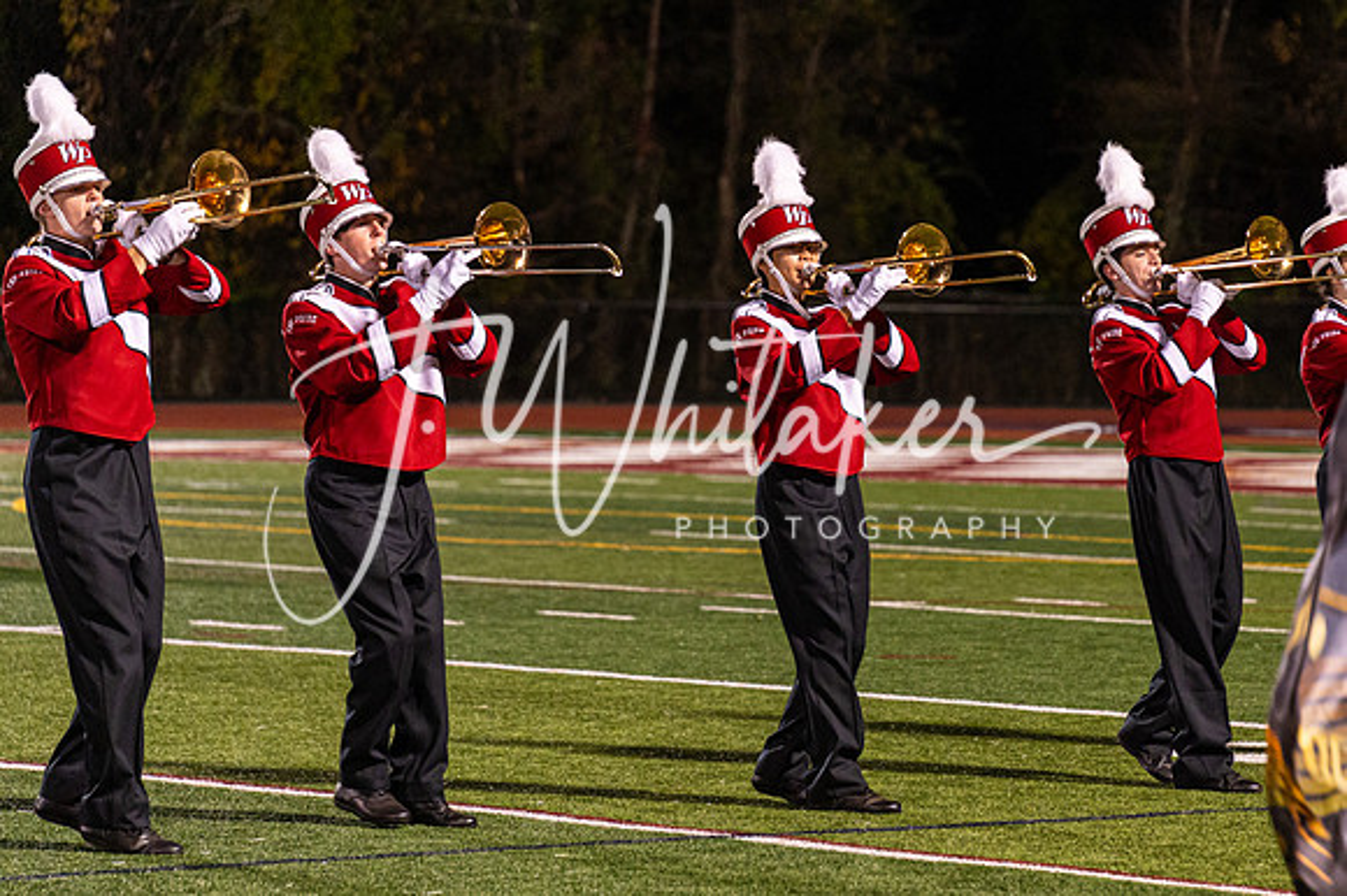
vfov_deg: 6.8
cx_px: 905
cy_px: 554
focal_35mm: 202
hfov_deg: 10.2
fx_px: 7570
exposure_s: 1/200
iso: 3200
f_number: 4
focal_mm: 150
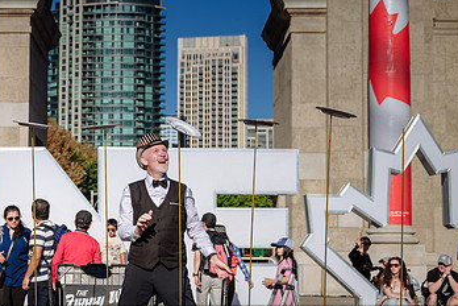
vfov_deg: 16.1
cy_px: 183
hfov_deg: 23.7
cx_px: 118
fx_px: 1081
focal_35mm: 85
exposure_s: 1/640
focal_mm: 47
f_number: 4
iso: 64
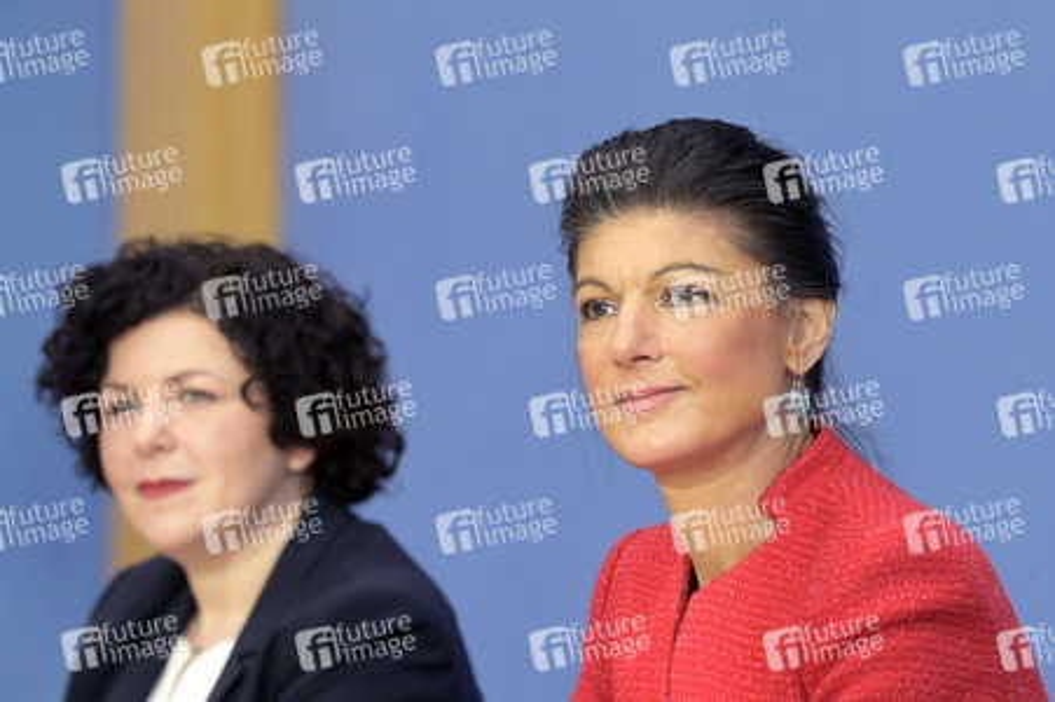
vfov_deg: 7.4
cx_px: 528
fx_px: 5417
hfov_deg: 11.1
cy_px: 351
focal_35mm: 185
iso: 4000
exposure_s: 1/640
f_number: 5.6
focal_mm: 185
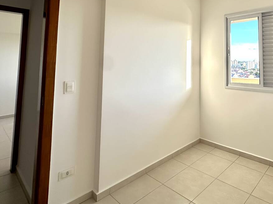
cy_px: 49
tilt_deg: +6.1
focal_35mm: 23
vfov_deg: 55.8
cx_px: 209
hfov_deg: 68.5
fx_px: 181
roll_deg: -0.3
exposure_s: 1/99
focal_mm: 2.22
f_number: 2.2
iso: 50
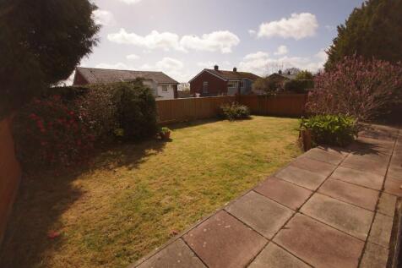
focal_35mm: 15
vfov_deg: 77.3
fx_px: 167
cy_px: 134
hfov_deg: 100.4
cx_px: 201
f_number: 4
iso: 100
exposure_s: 1/1600
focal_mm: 10
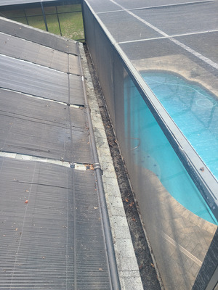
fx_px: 218
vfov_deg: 67.3
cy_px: 145
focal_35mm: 26
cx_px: 109
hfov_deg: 53.1
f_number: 1.8
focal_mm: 5.4
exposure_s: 1/269
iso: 40
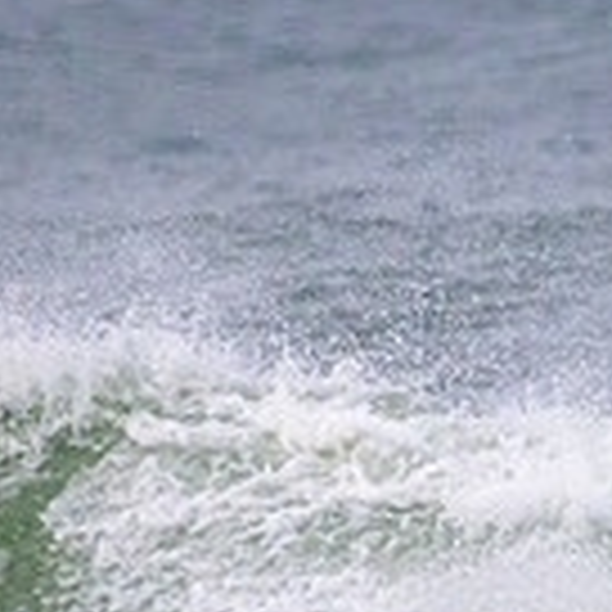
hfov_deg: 0.6
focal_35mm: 2898
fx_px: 57967
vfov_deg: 0.6
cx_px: 1264
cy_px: 614
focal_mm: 800
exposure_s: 1/3200
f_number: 11
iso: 3200
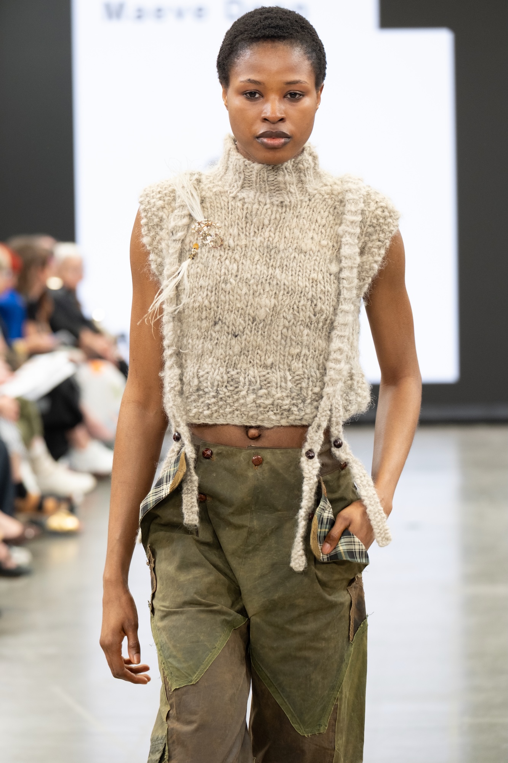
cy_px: 382
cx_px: 254
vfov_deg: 11.1
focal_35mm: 186
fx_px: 3937
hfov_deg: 7.4
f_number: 4.6
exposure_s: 1/200
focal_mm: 123.8
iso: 1000
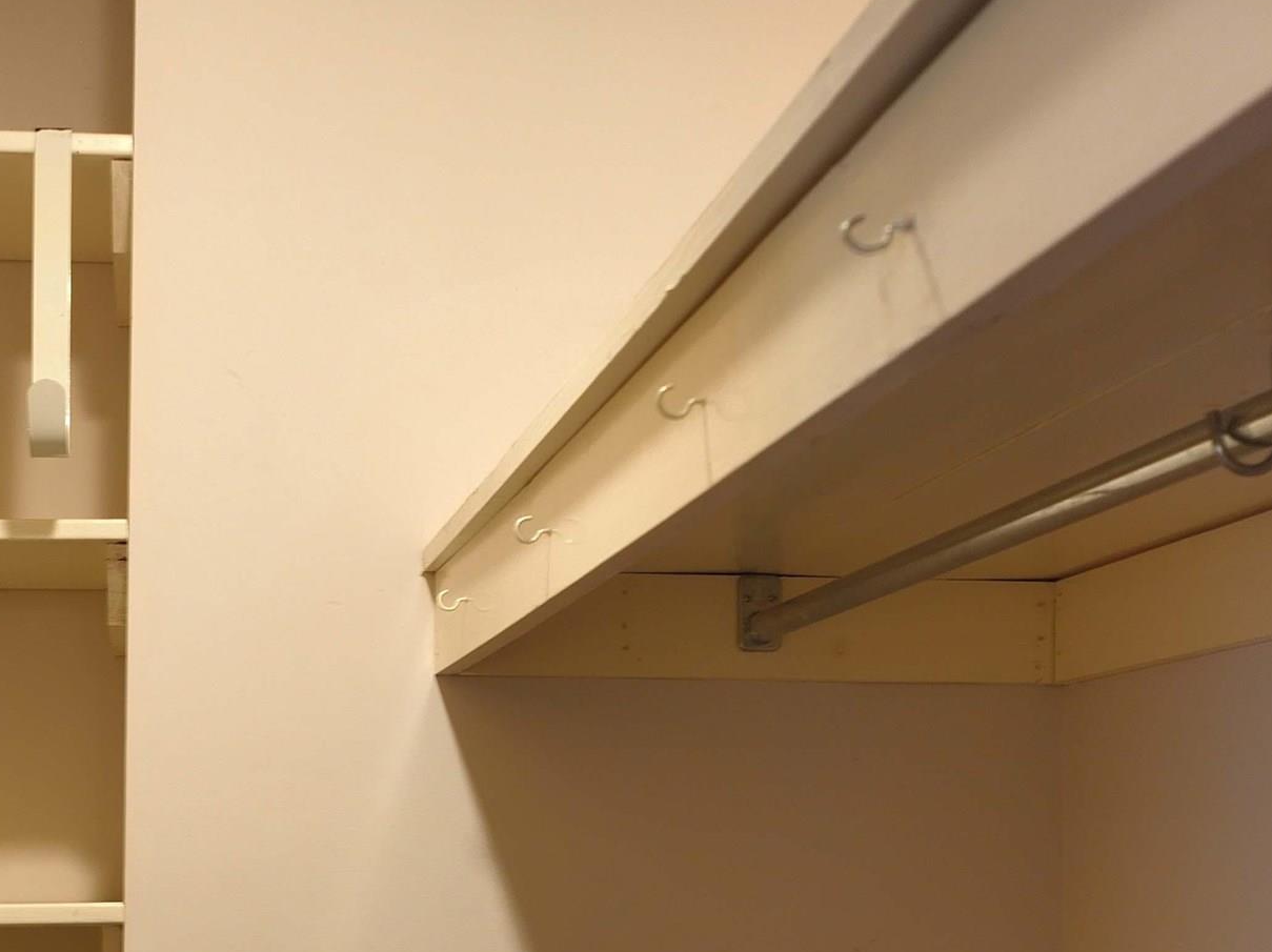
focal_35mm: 61
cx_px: 412
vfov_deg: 23.3
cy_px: 881
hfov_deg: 31.4
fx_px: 2240
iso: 110
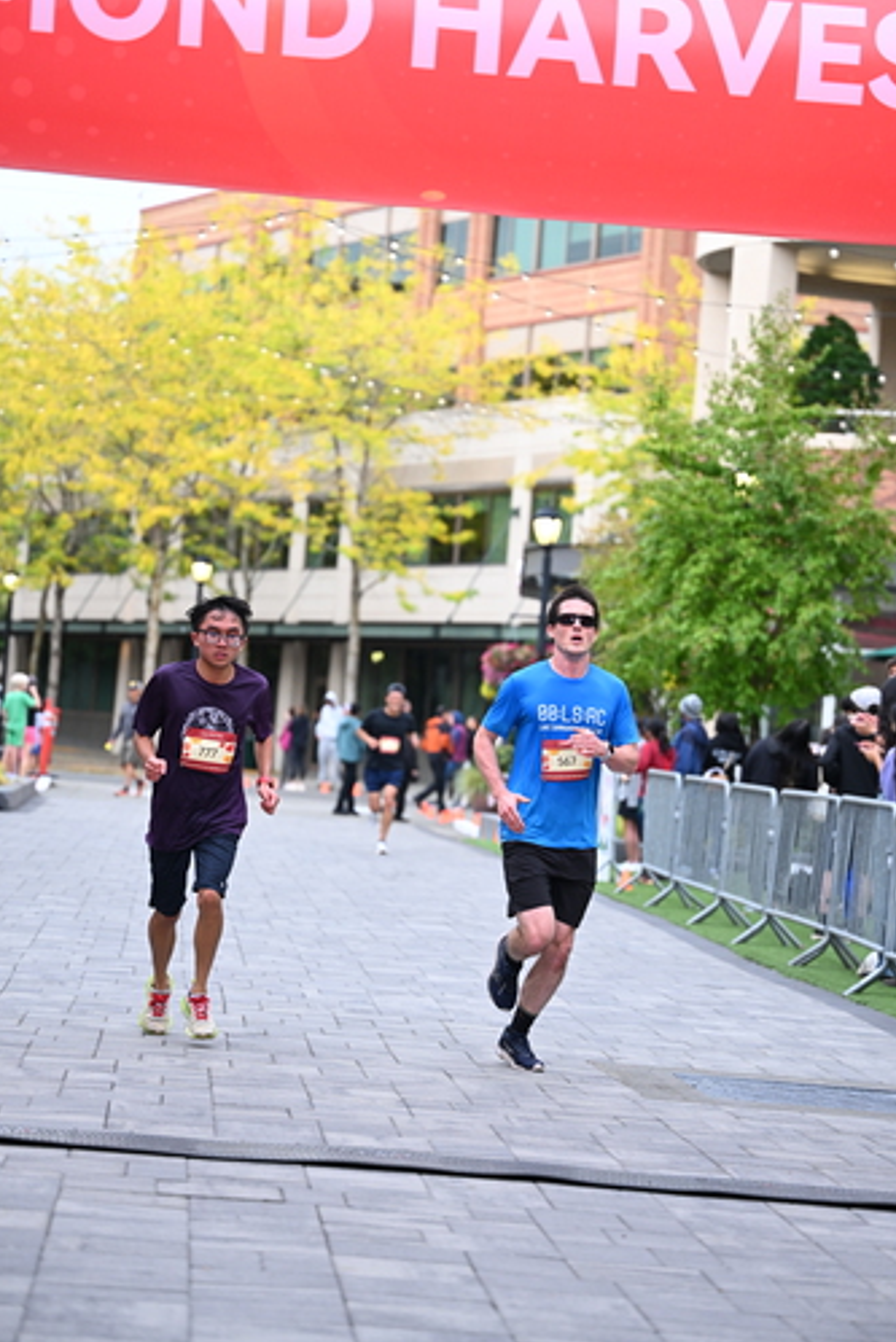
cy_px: 616
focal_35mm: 97
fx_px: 3619
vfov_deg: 21.0
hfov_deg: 14.1
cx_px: 480
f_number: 2.8
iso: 1000
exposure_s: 1/1600
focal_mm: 88
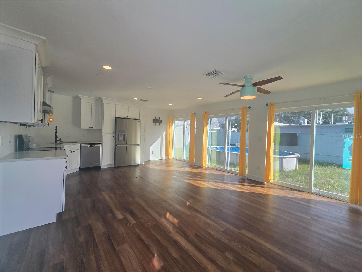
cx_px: 181
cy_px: 136
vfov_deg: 89.9
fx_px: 136
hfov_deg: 106.2
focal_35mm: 13
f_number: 2.2
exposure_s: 1/904
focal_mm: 2.2
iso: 100
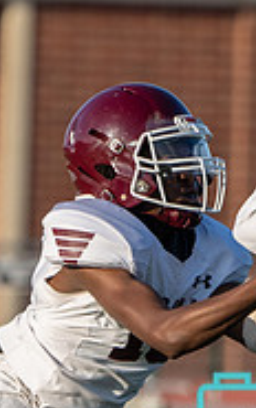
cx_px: 403
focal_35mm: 1633
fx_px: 18187
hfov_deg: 0.8
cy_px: 464
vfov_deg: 1.3
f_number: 5.6
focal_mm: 300
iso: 320
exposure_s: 1/1250
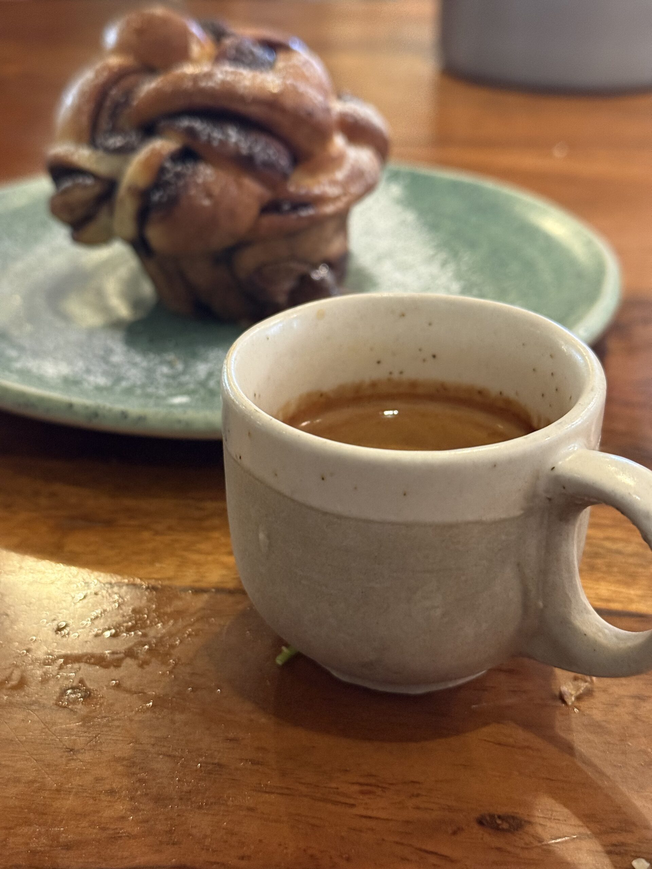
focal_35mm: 48
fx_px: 1205
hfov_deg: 30.3
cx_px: 326
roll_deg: -0.4
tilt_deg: -29.4
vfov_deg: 39.7
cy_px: 434
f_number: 1.78
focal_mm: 6.76
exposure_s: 1/33
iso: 320
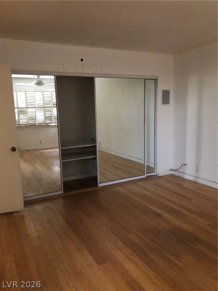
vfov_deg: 63.4
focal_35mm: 28
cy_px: 146
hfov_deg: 49.7
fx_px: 235
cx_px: 109
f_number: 1.8
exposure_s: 1/4
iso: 125
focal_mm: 3.99
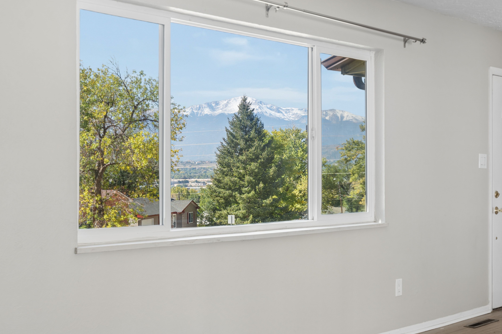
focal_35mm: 49
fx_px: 683
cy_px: 180
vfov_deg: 27.5
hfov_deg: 40.3
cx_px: 245
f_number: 6.7
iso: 100
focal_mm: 35
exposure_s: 1/15
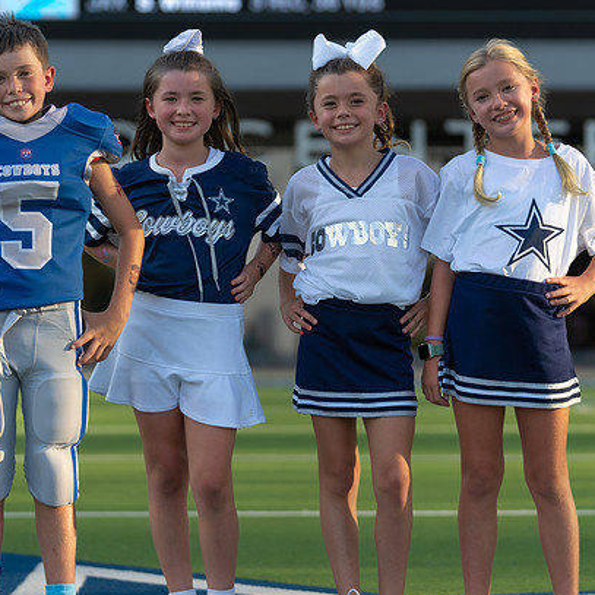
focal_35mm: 149
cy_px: 249
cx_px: 294
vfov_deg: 11.7
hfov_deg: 11.7
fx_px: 2898
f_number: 2.8
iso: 100
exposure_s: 1/640
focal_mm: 96
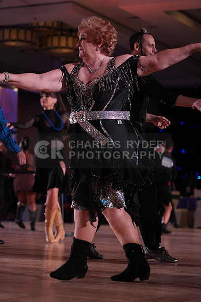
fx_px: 829
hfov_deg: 13.8
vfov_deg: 20.6
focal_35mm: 99
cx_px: 100
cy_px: 151
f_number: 4
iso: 1600
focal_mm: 99
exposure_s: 1/400
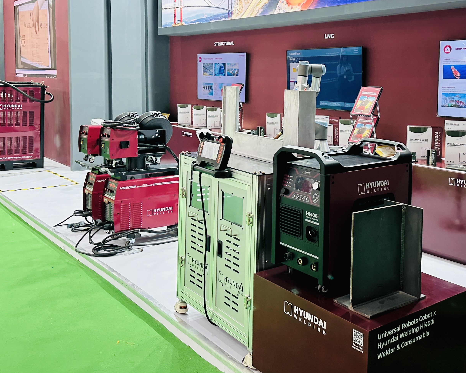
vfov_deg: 37.6
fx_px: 538
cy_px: 109
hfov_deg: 46.8
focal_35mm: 39
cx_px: 251
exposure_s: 1/100
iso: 160
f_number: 1.78
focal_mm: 6.86
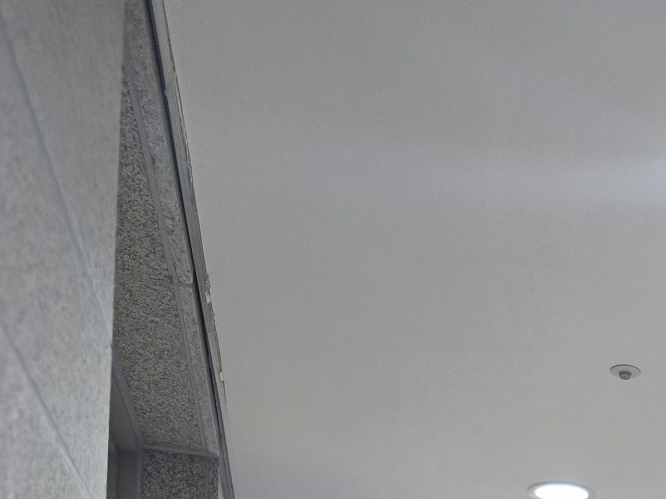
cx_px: 653
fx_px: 1385
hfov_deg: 25.8
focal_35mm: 72
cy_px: 999
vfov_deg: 16.0
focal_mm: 6.3
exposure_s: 1/120
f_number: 1.7
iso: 500
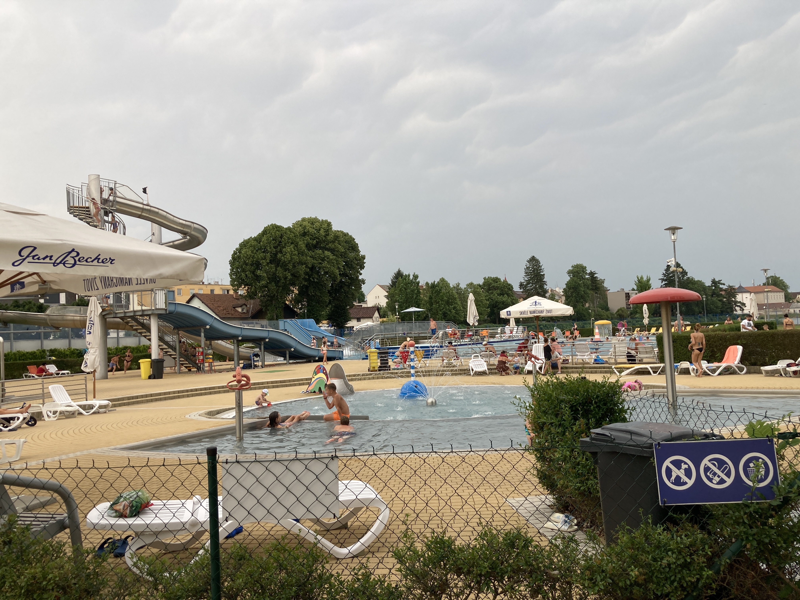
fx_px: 647
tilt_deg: +3.1
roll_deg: +2.3
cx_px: 400
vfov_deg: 49.7
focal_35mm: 28
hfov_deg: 63.4
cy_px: 300
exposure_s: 1/175
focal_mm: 3.99
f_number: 1.8
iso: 20
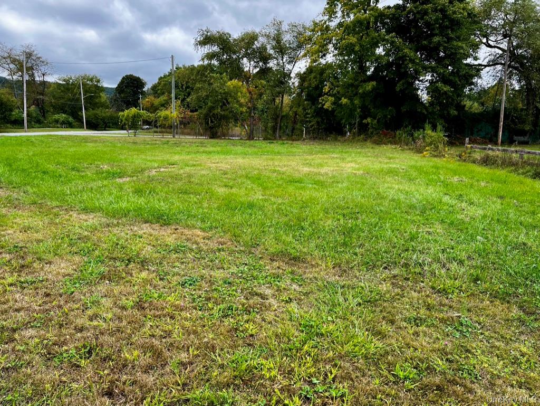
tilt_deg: -10.4
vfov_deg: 53.1
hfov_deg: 67.3
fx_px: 406
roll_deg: -0.7
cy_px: 203
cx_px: 270
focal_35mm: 26
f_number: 1.5
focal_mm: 5.7
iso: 50
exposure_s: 1/846
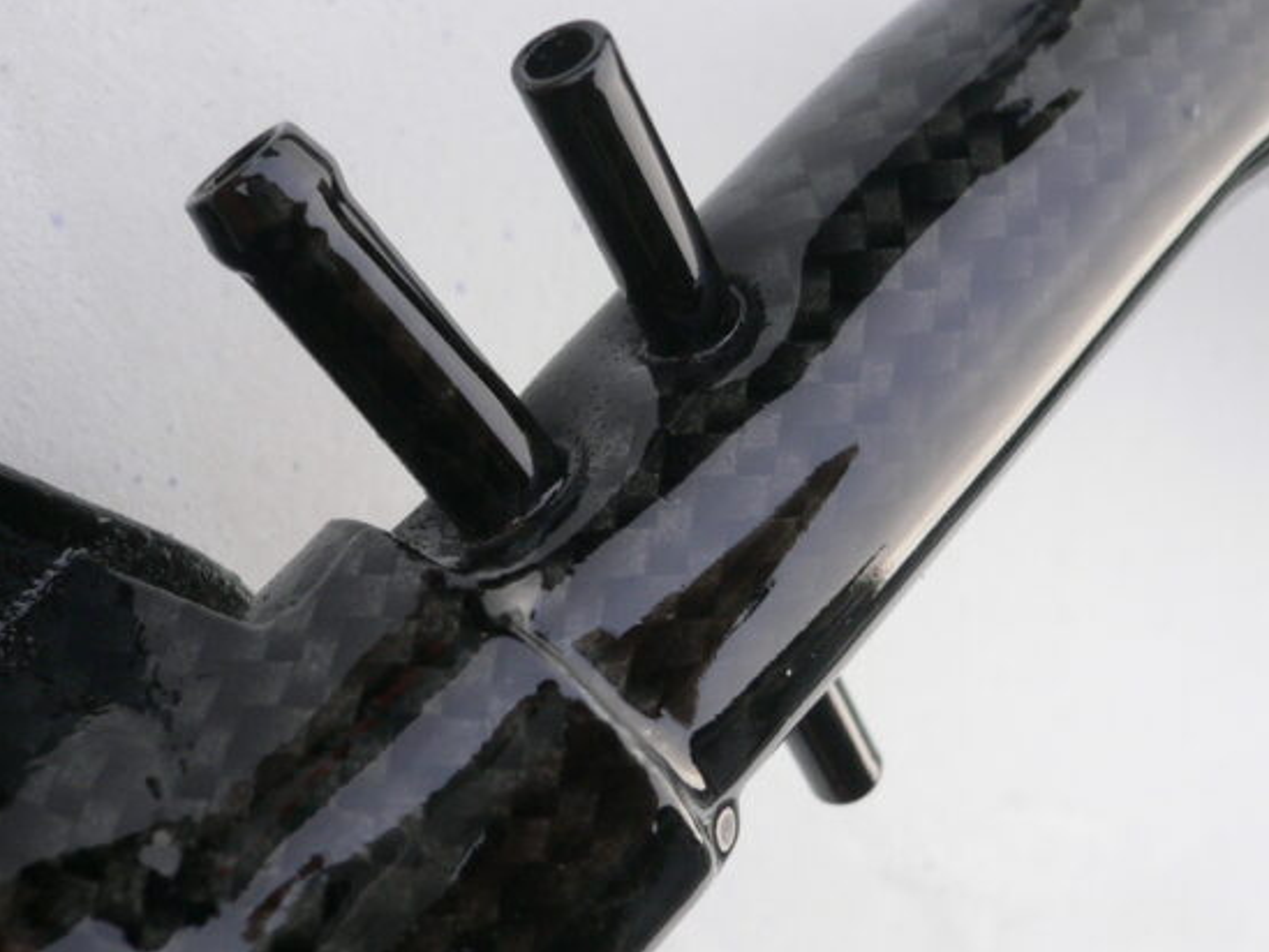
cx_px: 626
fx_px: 1870
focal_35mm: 51
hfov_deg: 37.5
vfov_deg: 28.6
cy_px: 501
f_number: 2.8
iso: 100
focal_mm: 5.8
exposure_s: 1/100
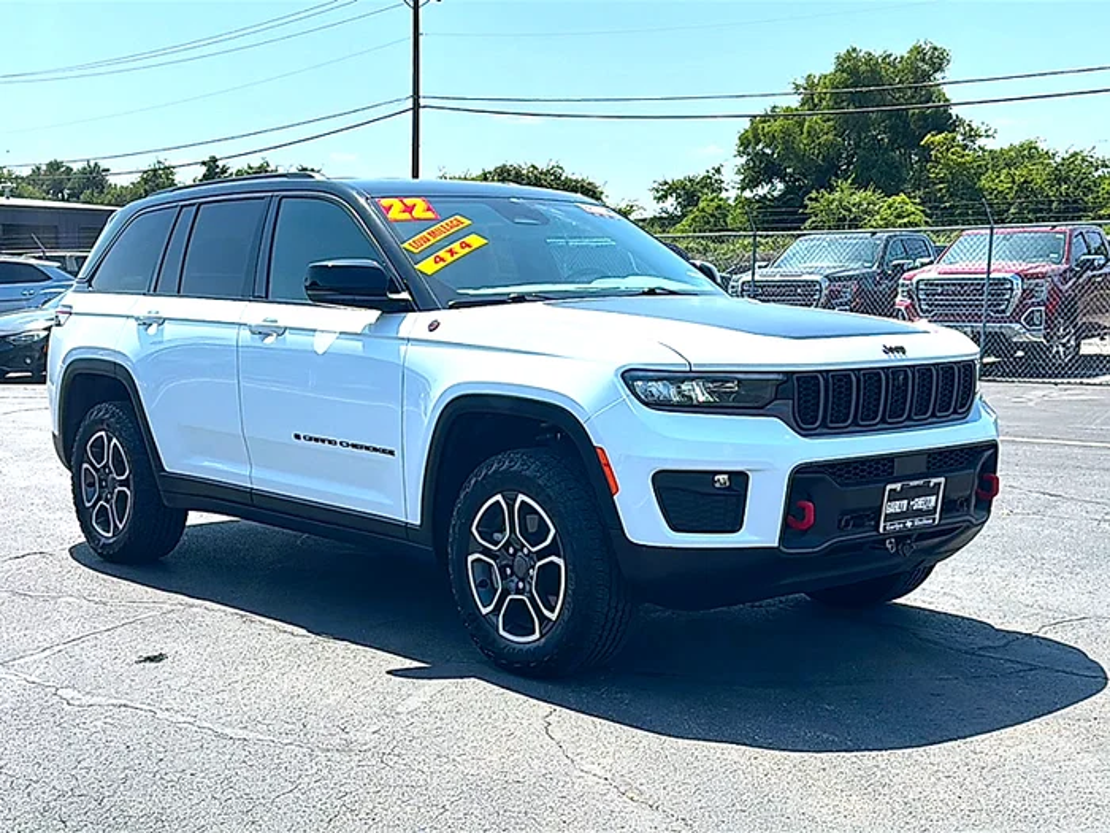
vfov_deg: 36.0
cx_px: 555
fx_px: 1283
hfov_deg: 46.8
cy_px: 416
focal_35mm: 40
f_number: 1.78
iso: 80
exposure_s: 1/5291
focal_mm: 6.86
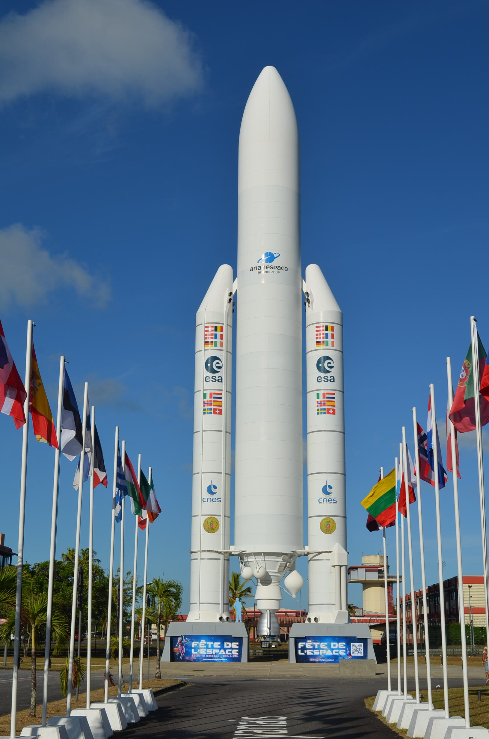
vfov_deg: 41.2
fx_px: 982
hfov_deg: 28.0
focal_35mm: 48
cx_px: 244
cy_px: 370
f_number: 10
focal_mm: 32
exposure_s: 1/400
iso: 100
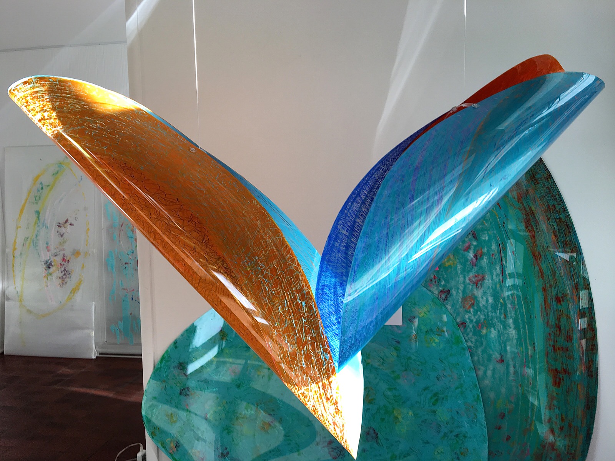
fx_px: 515
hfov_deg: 61.7
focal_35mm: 29
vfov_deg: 48.2
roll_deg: +2.2
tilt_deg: -4.0
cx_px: 308
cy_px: 230
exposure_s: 1/60
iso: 32
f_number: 2.2
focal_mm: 4.15
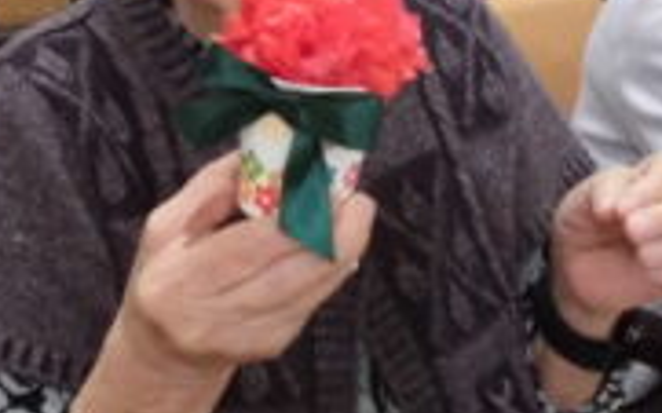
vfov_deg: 19.6
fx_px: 1172
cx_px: 144
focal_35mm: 65
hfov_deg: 30.8
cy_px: 33
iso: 800
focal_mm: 4.6
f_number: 3.5
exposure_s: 1/40
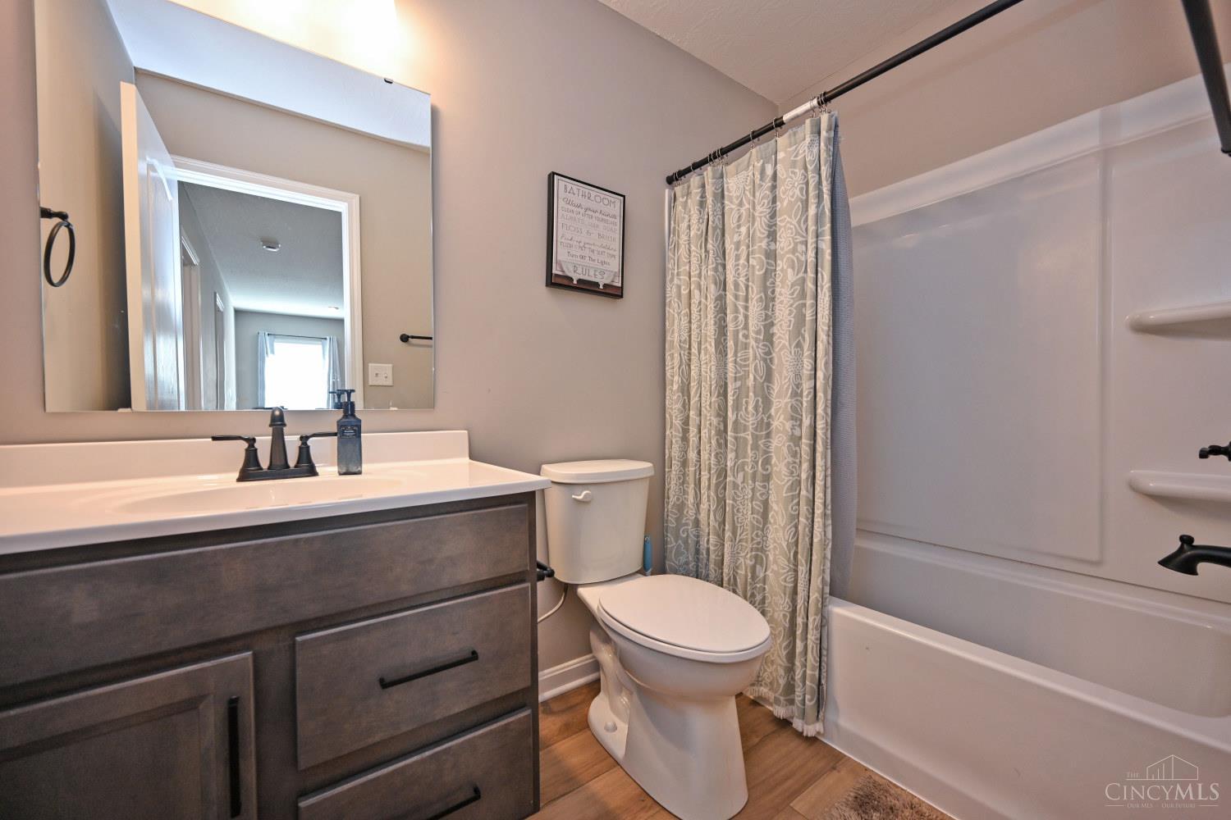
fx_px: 479
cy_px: 410
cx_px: 616
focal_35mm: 14
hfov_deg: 104.3
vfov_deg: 81.2
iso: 320
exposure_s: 1/60
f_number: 4
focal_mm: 14
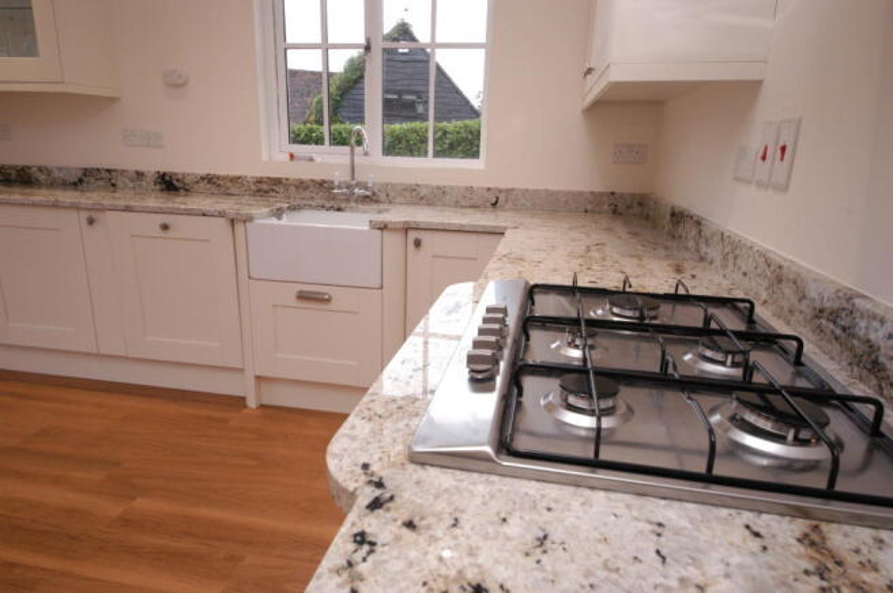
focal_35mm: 22
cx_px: 446
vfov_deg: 56.0
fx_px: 558
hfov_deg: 77.4
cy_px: 296
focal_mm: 15
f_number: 6.3
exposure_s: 1/100
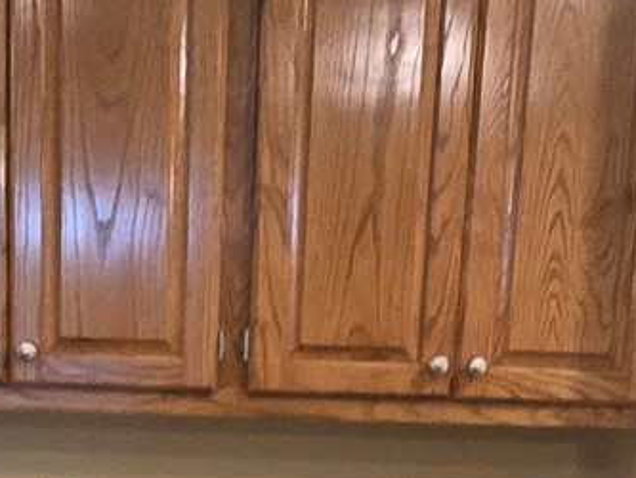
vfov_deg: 18.3
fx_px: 1378
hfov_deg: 25.9
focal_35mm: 75
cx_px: 248
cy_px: 627
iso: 640
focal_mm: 2.2
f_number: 2.2
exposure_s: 1/50
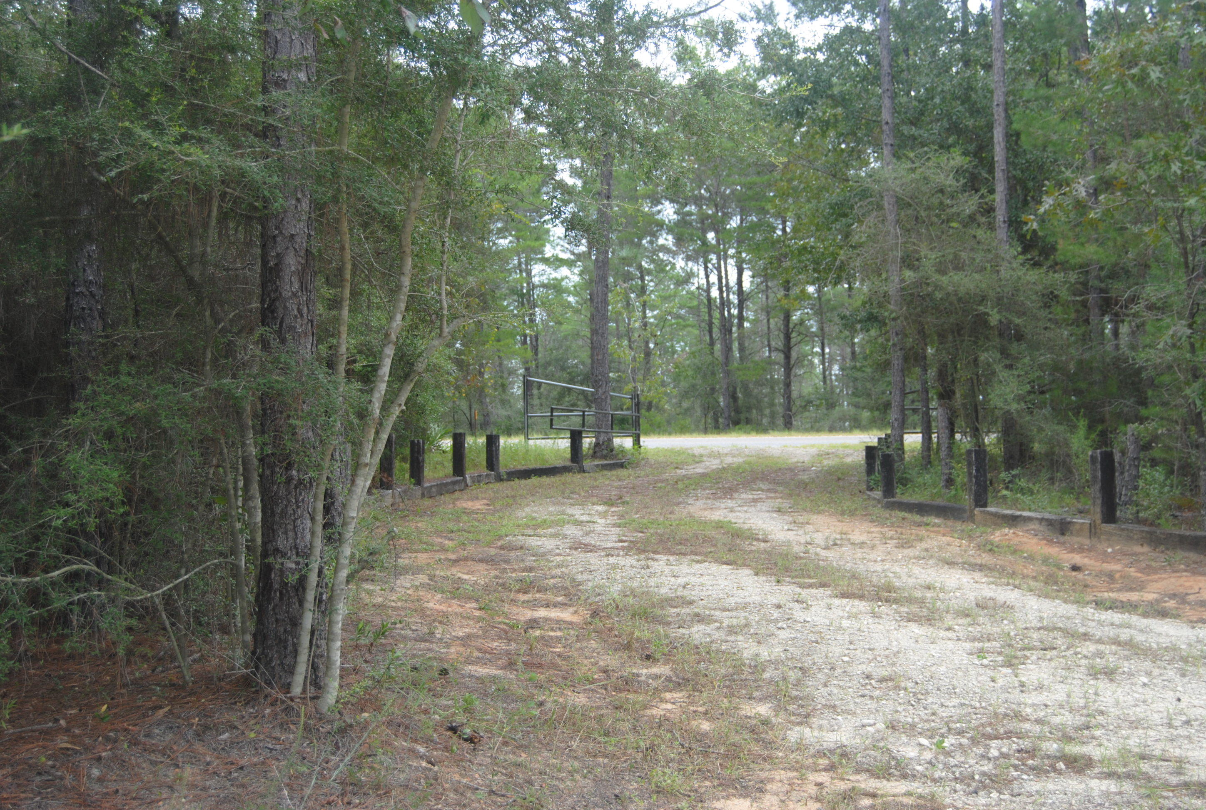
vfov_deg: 26.6
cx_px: 603
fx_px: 1712
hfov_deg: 38.8
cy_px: 405
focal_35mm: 51
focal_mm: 34
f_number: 4.5
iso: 100
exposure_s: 1/125
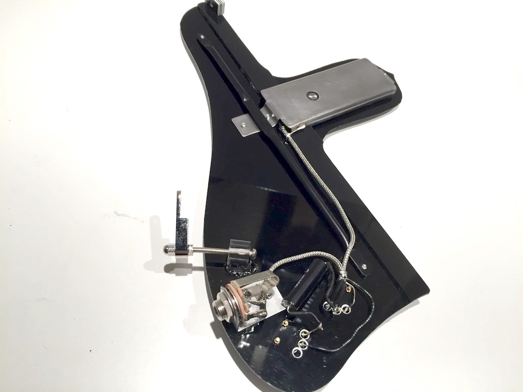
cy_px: 196
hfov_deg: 61.7
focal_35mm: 29
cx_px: 262
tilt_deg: -58.0
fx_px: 438
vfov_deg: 48.2
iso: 32
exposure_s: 1/40
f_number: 2.2
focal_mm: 4.15
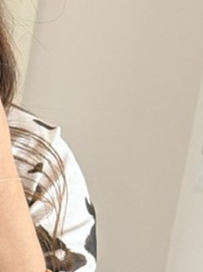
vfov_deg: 7.6
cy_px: 582
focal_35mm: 247
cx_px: -274
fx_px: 1933
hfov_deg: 5.8
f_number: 1.78
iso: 160
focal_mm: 6.76
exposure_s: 1/60
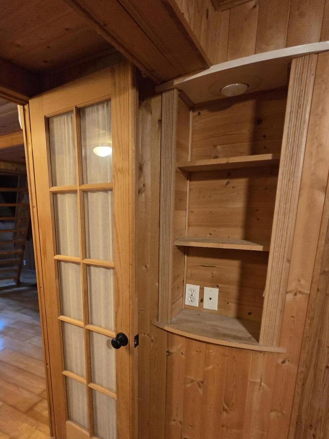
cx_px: 111
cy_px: 270
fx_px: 253
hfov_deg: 64.3
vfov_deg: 80.5
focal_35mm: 20
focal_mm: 2.2
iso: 1600
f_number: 2.2
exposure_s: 1/60
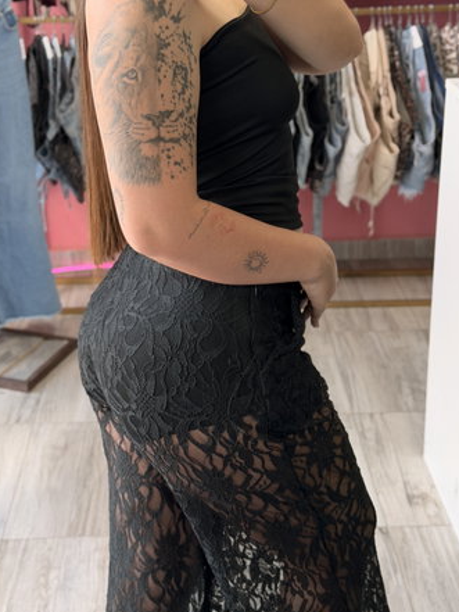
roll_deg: +1.6
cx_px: 214
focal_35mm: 58
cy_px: 270
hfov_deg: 25.2
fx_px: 1025
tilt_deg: -22.6
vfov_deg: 33.2
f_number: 1.78
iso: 80
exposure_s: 1/121
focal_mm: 6.76
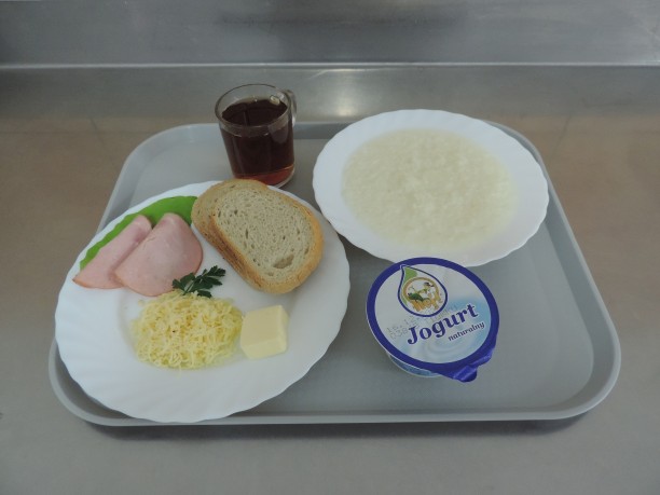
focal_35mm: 24
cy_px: 248
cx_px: 330
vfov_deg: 56.8
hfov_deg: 71.6
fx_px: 458
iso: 400
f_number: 3
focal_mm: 4.3
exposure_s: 1/25
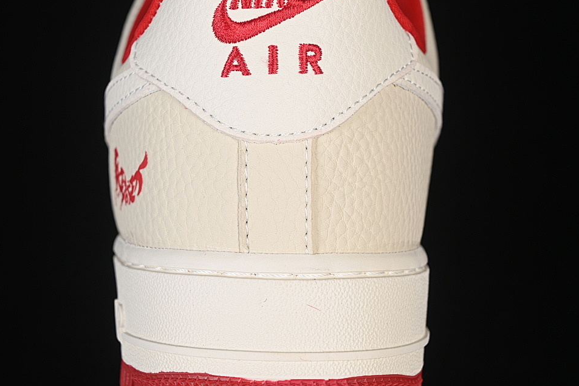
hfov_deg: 23.9
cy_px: 173
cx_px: 283
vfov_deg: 16.1
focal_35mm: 85
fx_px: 1367
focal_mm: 50
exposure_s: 1/80
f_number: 7.1
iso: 160
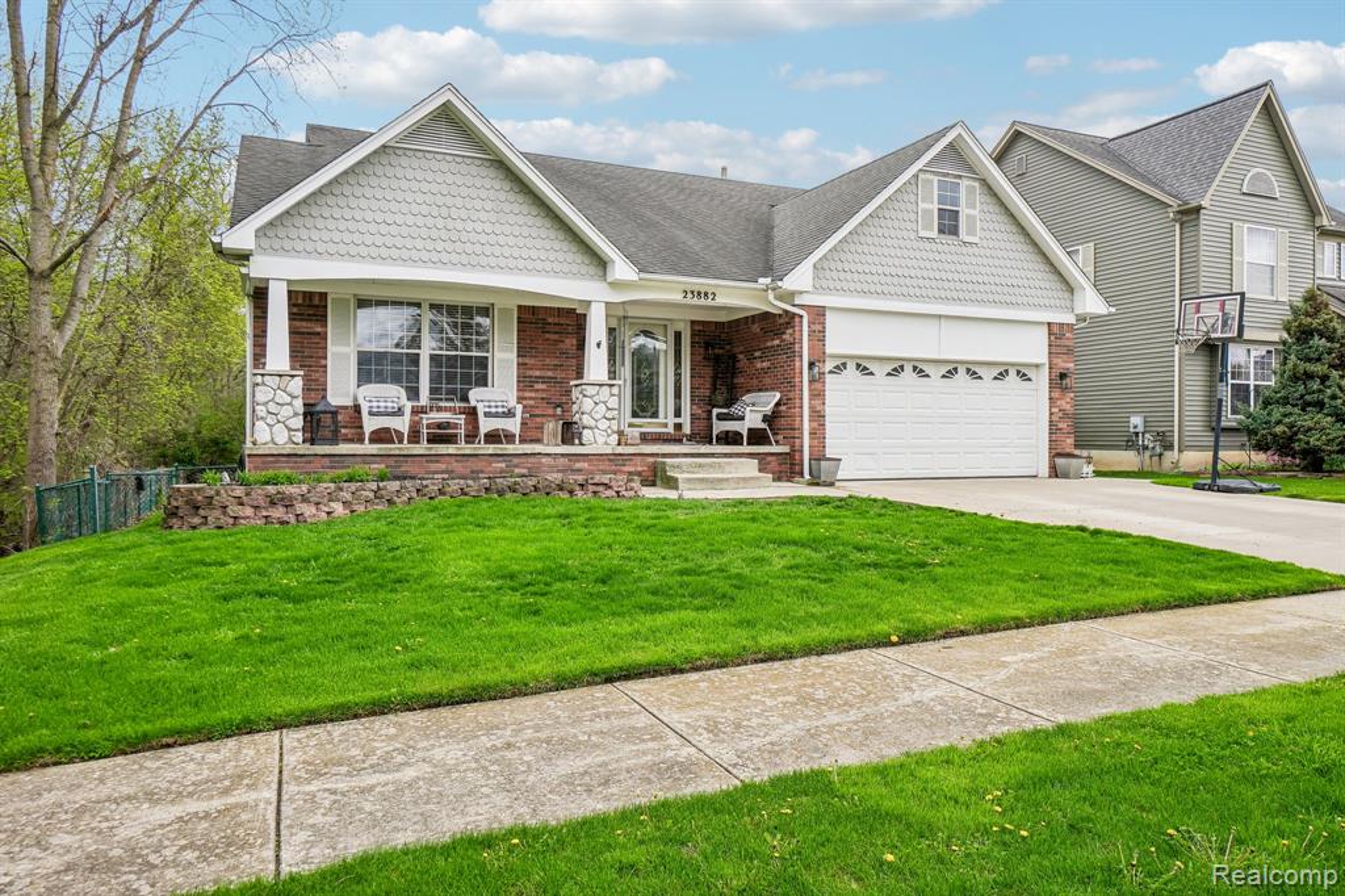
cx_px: 672
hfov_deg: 73.8
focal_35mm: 24
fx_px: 896
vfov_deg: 53.1
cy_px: 448
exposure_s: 1/90
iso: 100
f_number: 8
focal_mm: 16
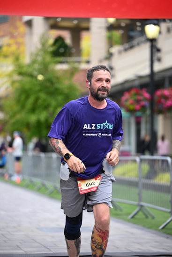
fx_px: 895
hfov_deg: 11.0
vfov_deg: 16.4
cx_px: 86
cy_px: 128
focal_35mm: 125
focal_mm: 125
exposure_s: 1/2000
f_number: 2.8
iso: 640
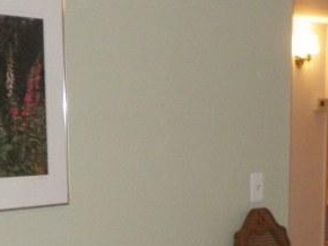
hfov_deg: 19.2
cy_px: 325
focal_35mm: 99
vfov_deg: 14.3
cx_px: 337
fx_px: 937
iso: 250
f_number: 3.5
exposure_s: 1/30
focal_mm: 5
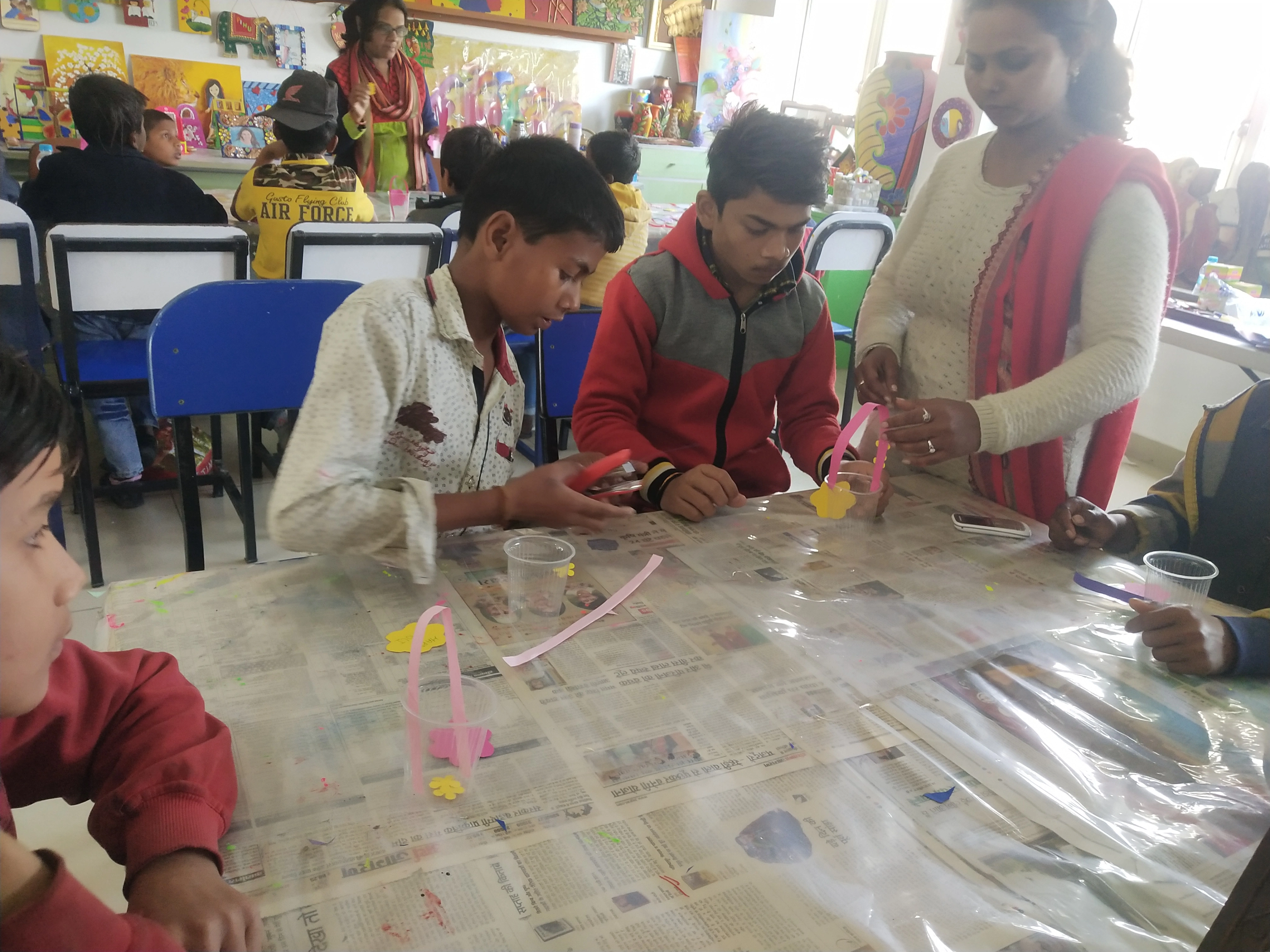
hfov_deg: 60.0
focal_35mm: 30
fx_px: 1101
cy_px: 476
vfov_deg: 46.8
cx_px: 635
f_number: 1.8
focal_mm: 3.95
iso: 260
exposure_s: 1/50
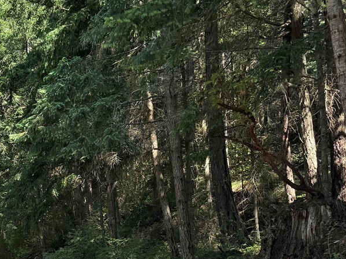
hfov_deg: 27.8
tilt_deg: +3.6
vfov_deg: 21.9
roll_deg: +1.1
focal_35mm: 64
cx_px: -27
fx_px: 640
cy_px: 271
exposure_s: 1/739
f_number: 1.78
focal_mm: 6.76
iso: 80
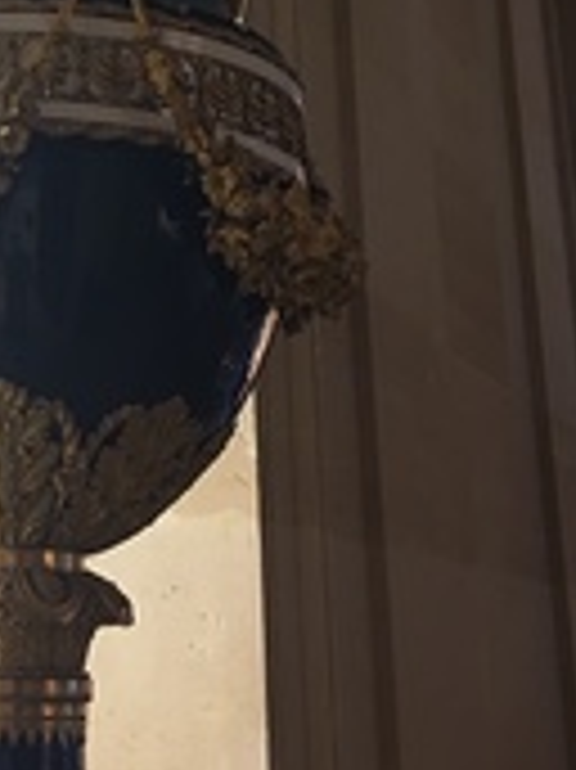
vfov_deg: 27.9
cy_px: 131
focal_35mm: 68
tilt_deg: +19.5
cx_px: 18
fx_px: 1511
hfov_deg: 21.0
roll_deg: -1.0
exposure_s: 1/10
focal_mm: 4.15
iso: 100
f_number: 2.2
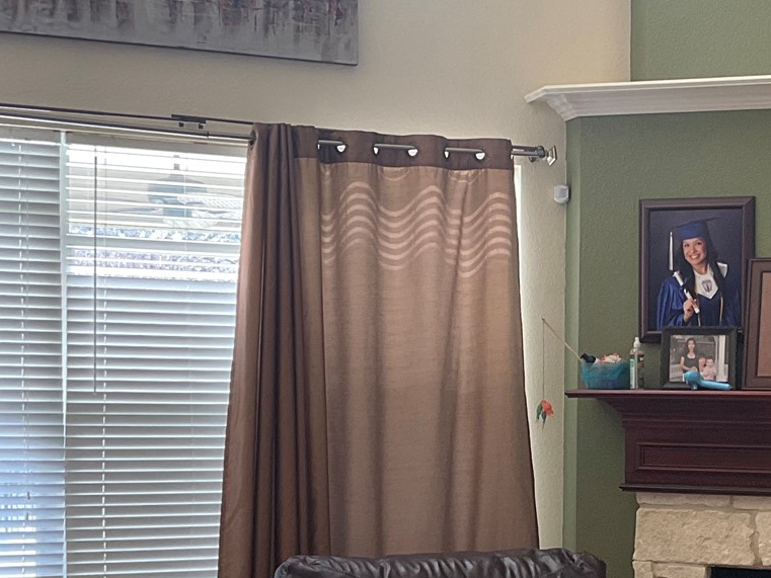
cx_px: 675
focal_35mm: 78
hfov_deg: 24.4
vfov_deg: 18.8
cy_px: 426
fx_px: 1738
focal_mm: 3
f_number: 1.8
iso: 64
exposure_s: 1/60
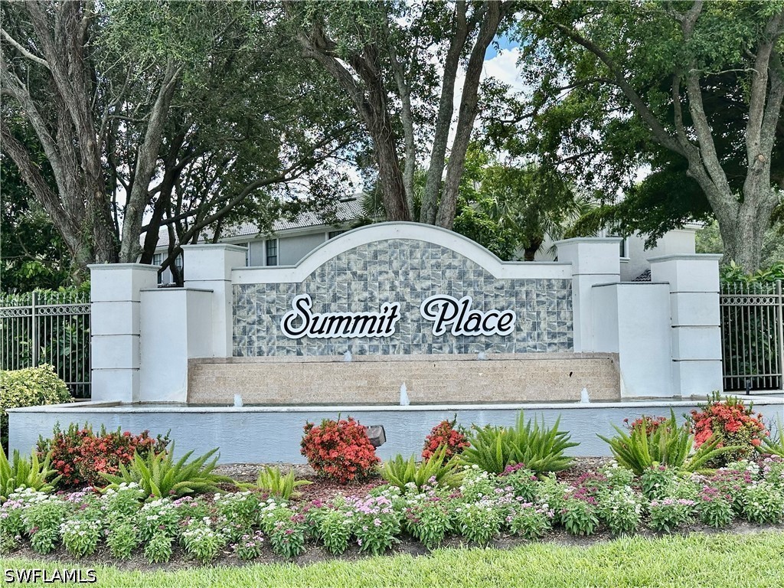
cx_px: 392
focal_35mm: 48
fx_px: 1087
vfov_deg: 30.3
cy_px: 294
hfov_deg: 39.7
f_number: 1.78
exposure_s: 1/1357
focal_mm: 6.86
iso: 64
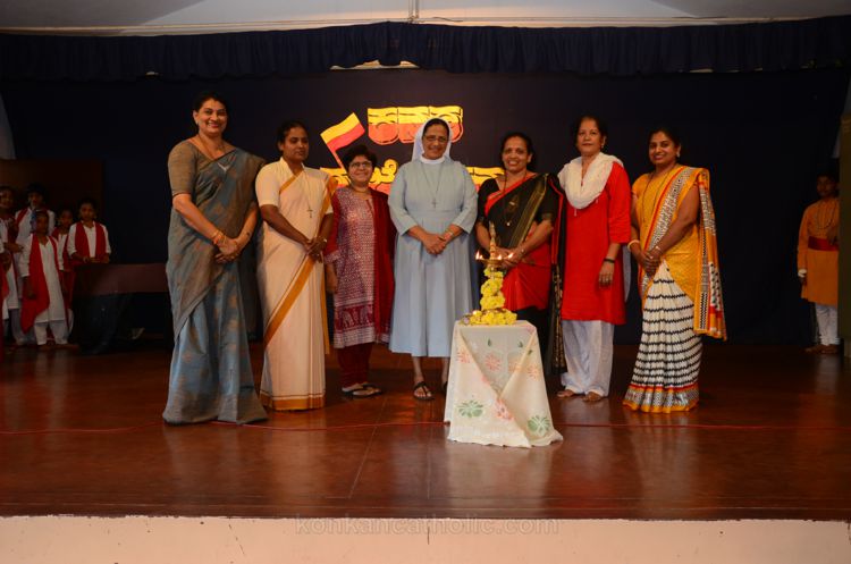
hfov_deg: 57.3
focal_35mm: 33
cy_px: 282
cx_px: 426
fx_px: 779
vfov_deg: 39.8
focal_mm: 22
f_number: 5.6
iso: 800
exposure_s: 1/80
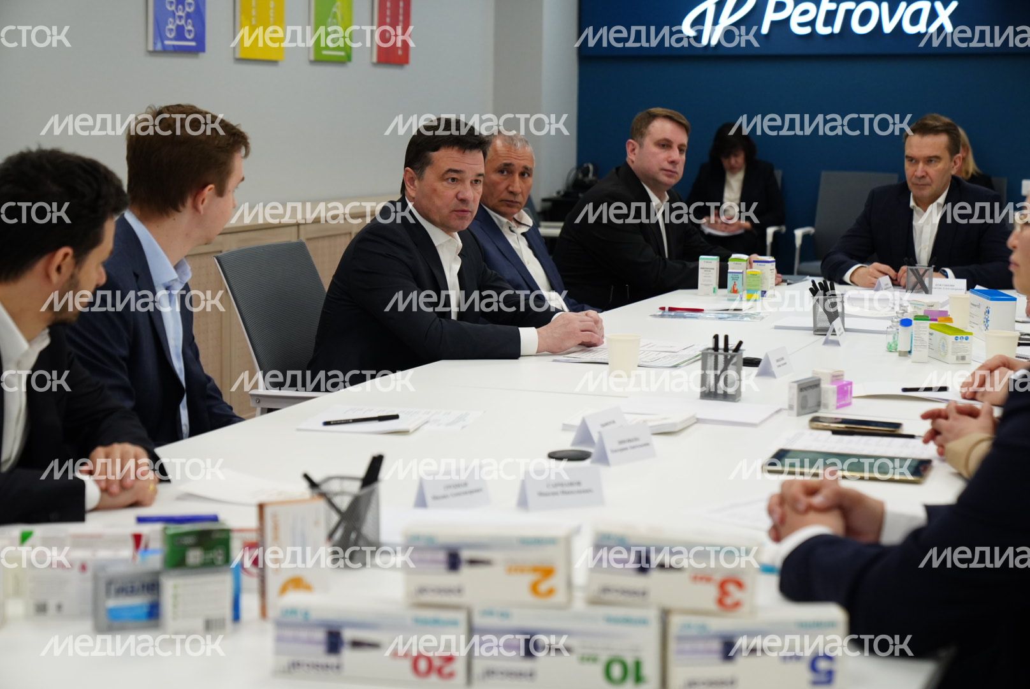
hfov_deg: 30.9
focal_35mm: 65
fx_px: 1861
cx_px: 515
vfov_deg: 21.0
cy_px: 344
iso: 2000
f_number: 4
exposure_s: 1/640
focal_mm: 65
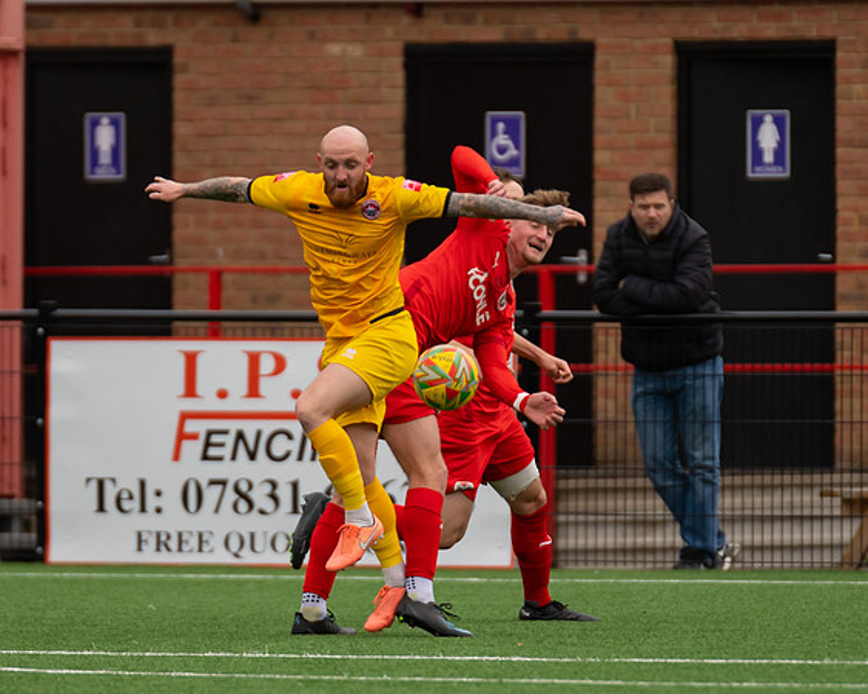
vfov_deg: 1.8
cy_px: 354
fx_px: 21909
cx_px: 416
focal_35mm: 853
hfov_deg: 2.3
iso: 400
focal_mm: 300
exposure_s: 1/2000
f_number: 2.8
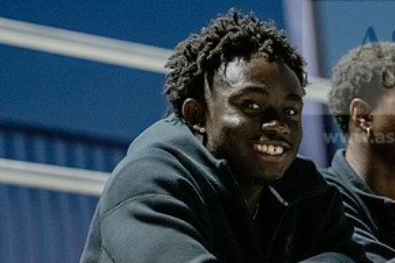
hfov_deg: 8.2
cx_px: 262
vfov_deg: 5.5
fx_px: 2741
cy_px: 166
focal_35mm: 250
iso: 5000
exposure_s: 1/250
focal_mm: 125
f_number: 3.2
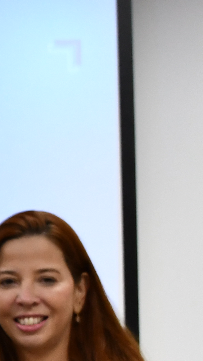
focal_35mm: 187
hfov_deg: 6.0
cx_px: -412
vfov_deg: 11.3
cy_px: 432
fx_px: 1789
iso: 800
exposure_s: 1/200
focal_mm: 24
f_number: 2.8
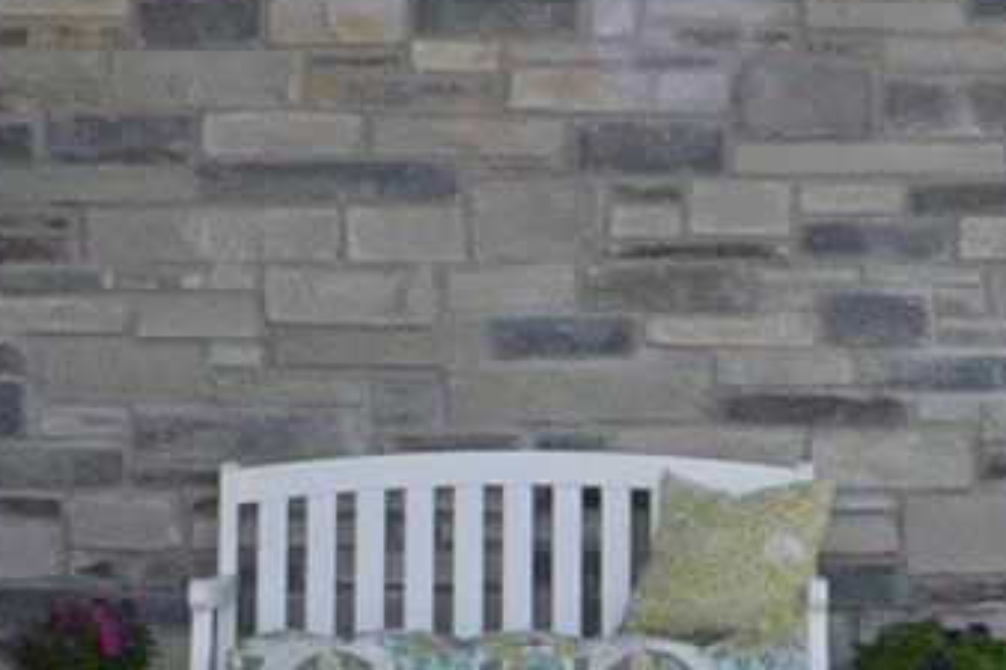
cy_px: 585
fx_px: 4357
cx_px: 670
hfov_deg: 13.2
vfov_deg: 8.8
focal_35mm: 156
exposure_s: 1/200
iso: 100
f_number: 6.3
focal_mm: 22
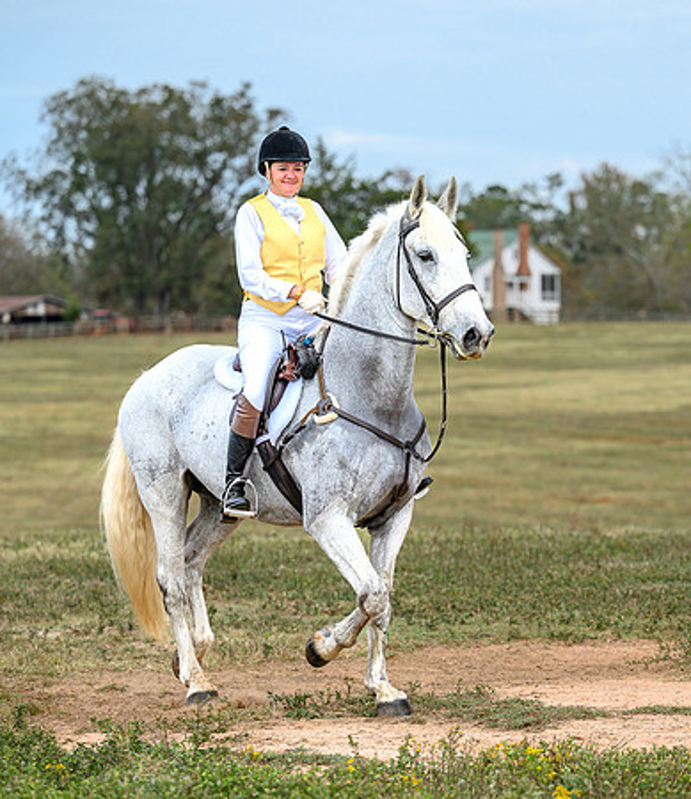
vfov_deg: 10.8
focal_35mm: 174
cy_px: 416
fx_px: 4247
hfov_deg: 9.3
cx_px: 452
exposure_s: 1/1000
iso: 400
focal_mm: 120
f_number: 3.5
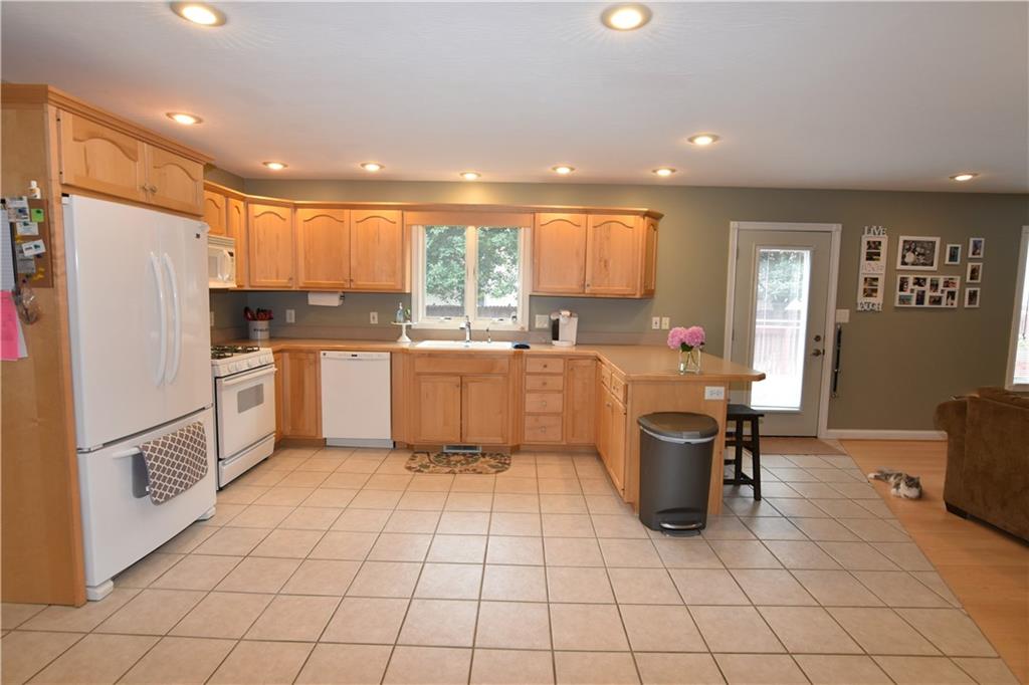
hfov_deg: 95.0
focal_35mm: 16
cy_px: 342
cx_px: 514
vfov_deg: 72.0
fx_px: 471
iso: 800
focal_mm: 11
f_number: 5
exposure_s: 1/100
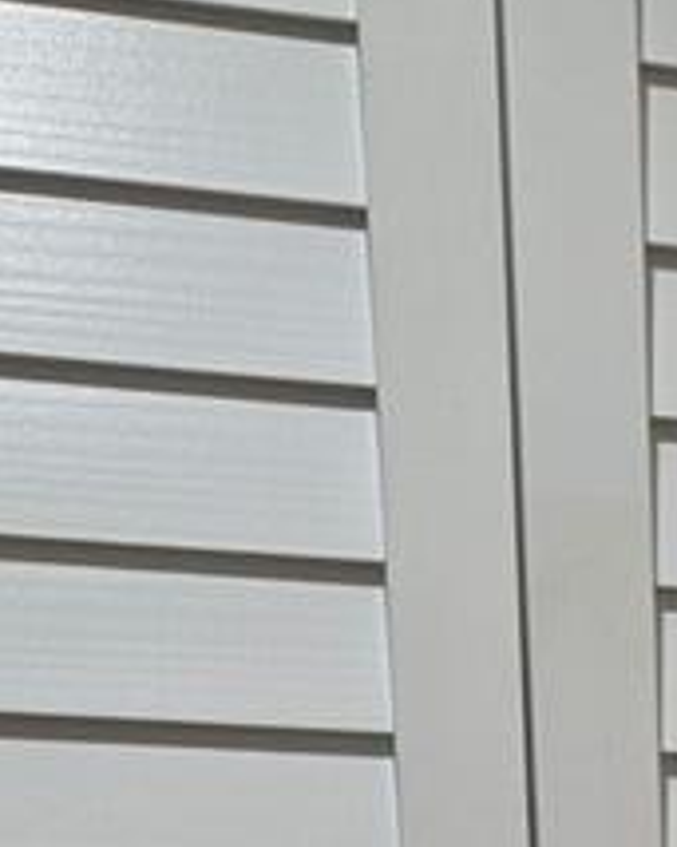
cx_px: 1204
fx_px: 3158
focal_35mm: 126
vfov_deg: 12.6
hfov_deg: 11.4
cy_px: 1904
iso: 40
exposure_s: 1/60
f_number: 1.8
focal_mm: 5.4
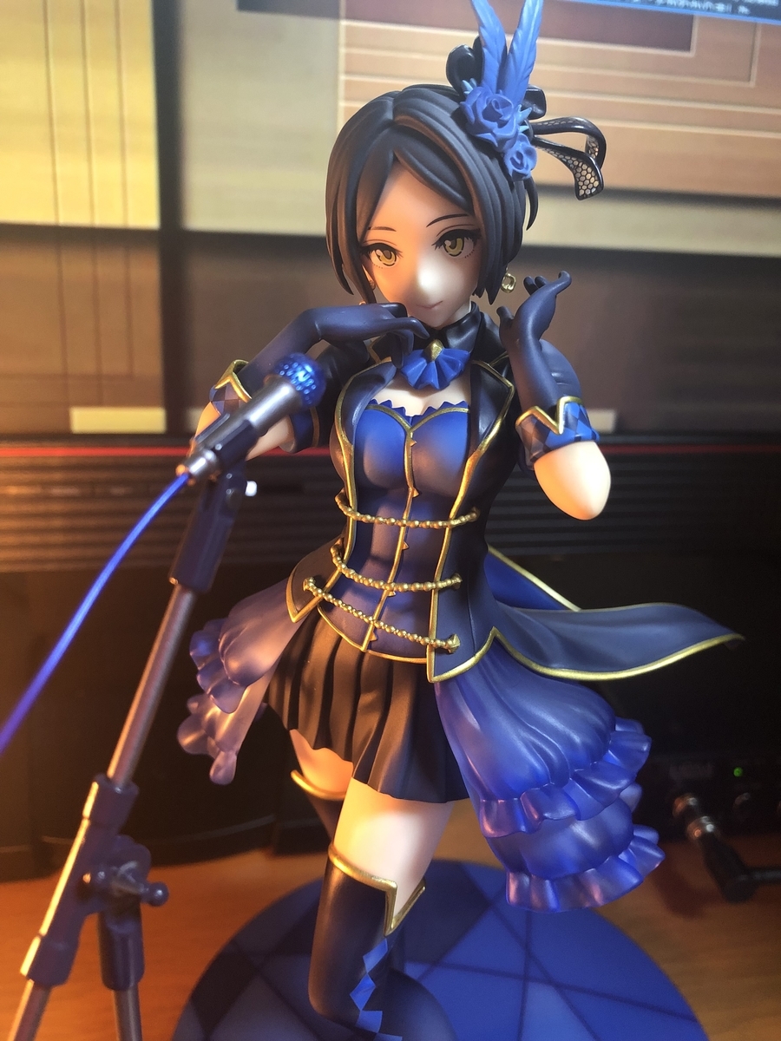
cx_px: 390
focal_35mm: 28
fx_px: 842
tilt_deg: -21.8
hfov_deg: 49.7
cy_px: 520
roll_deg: -2.8
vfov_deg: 63.4
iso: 100
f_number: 1.8
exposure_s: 1/17
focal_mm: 3.99
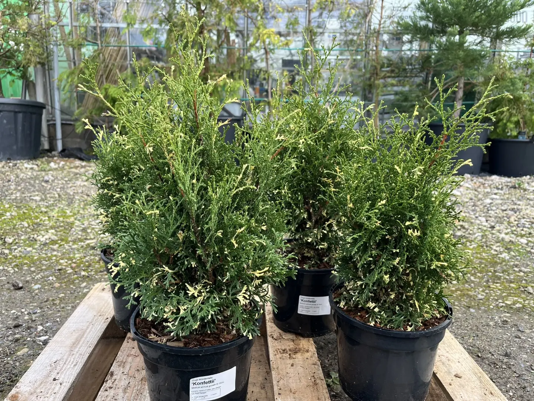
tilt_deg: -12.5
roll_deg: -1.9
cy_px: 200
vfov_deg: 53.1
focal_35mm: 26
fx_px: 401
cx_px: 267
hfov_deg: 67.3
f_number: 1.6
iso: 50
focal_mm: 5.1
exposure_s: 1/394
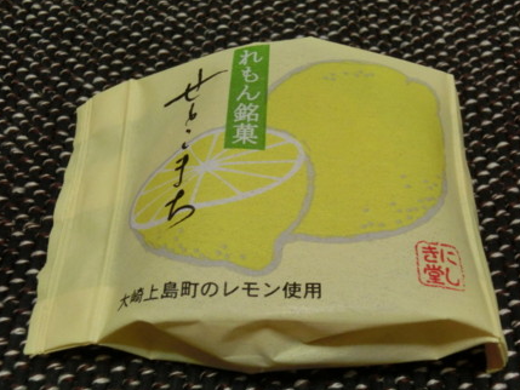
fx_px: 631
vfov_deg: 34.4
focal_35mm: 42
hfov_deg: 44.8
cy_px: 201
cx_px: 263
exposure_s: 1/60
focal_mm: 7.15
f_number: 4
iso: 800
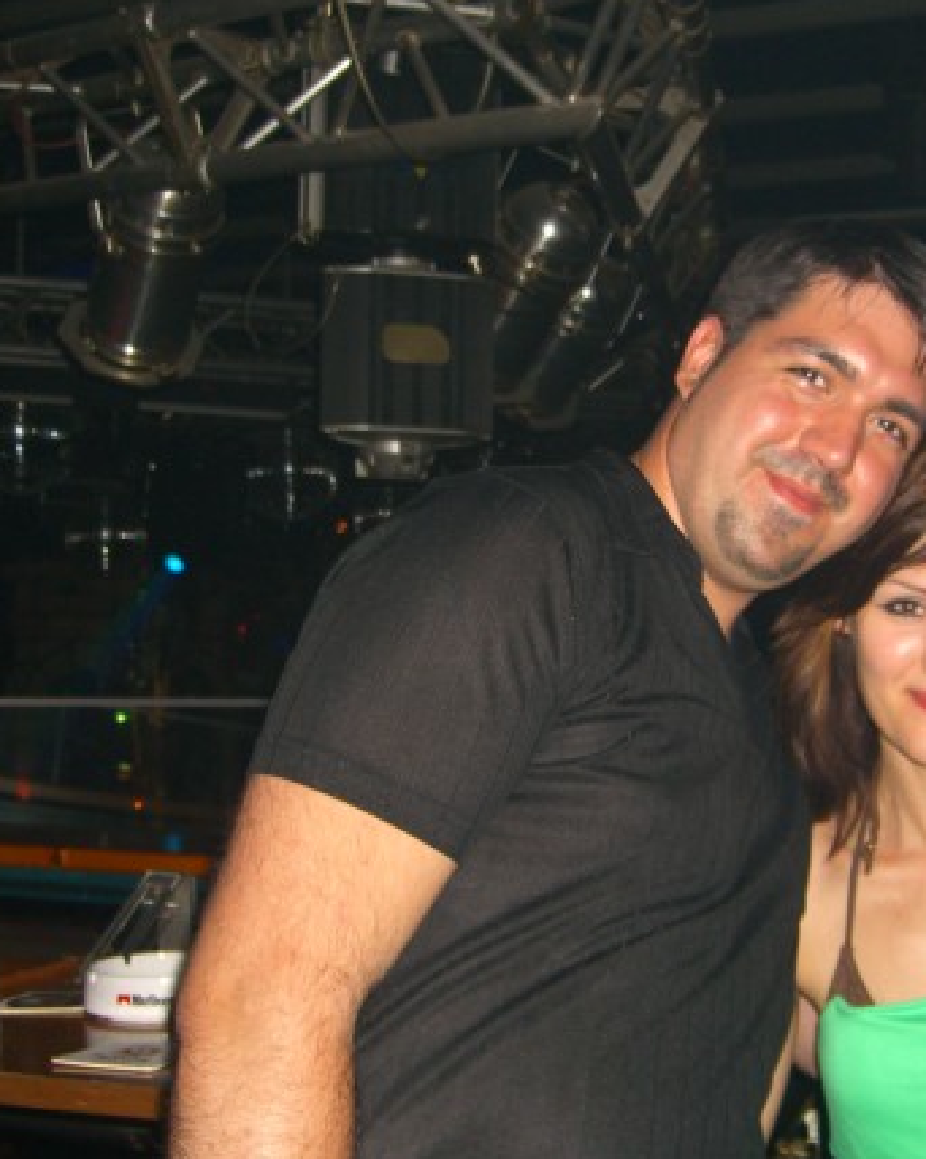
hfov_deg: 29.0
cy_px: 582
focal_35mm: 52
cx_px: 596
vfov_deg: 36.0
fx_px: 1783
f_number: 2.8
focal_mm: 7.9
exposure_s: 1/60
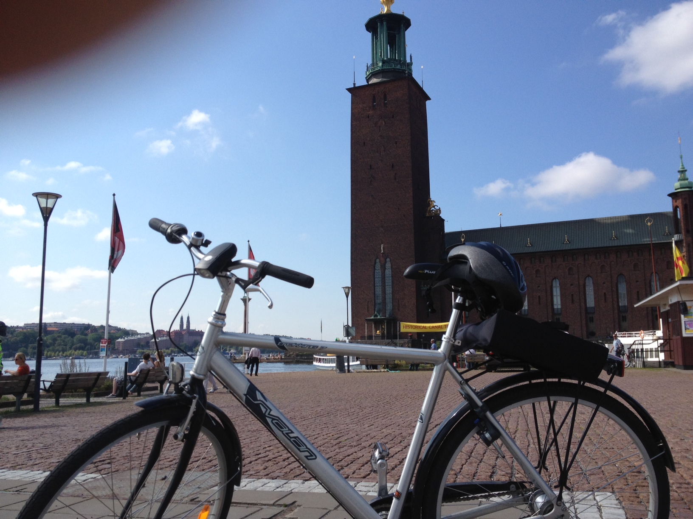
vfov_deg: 40.7
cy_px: 260
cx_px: 346
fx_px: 701
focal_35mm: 35
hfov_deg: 52.6
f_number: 2.4
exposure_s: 1/1905
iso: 64
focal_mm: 4.28
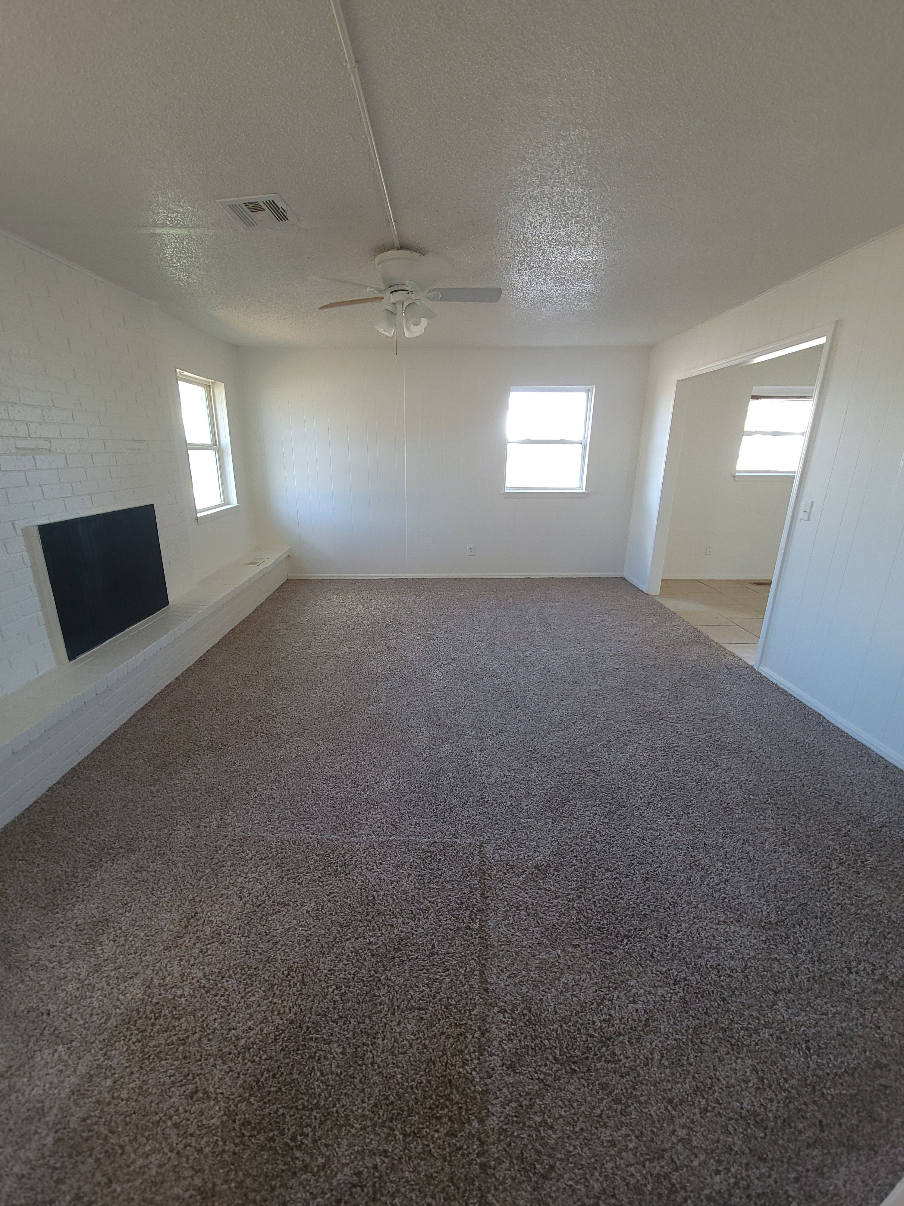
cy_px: 603
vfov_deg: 106.2
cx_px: 452
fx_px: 453
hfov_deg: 89.9
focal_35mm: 13
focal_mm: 2.2
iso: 100
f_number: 2.2
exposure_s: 1/30
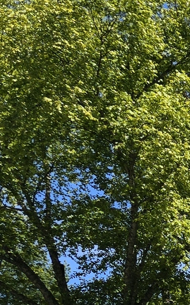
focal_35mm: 134
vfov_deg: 14.2
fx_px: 1110
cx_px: 772
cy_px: 503
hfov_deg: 7.1
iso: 12
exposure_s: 1/845
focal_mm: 6.3
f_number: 1.7
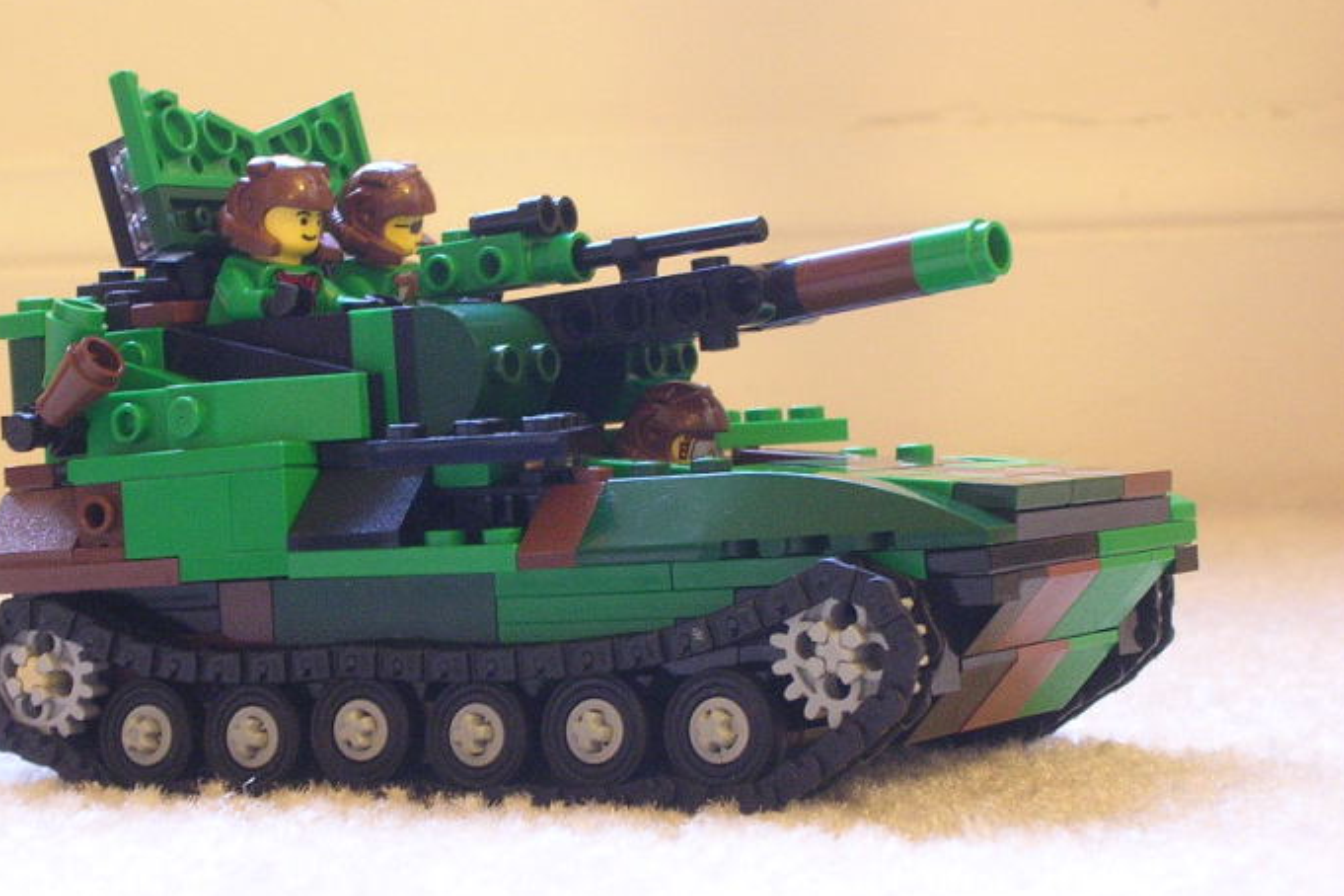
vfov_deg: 13.0
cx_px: 614
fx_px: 3920
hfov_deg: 19.5
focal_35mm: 105
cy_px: 424
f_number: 4.1
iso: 400
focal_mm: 13
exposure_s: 1/1.9
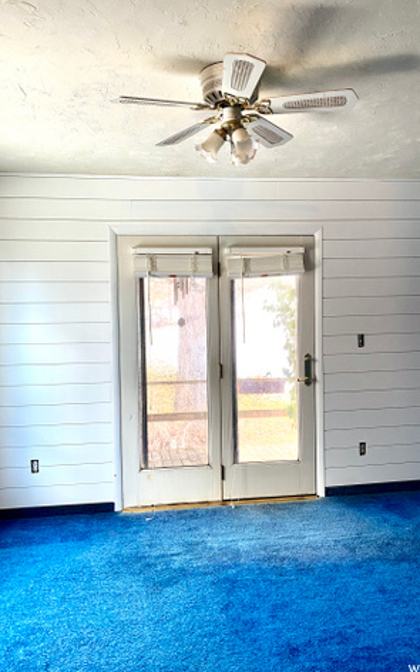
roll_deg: +1.3
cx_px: 198
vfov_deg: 66.5
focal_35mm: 28
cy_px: 333
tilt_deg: -1.6
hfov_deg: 44.5
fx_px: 513
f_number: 1.8
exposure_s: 1/60
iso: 125
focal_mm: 4.25
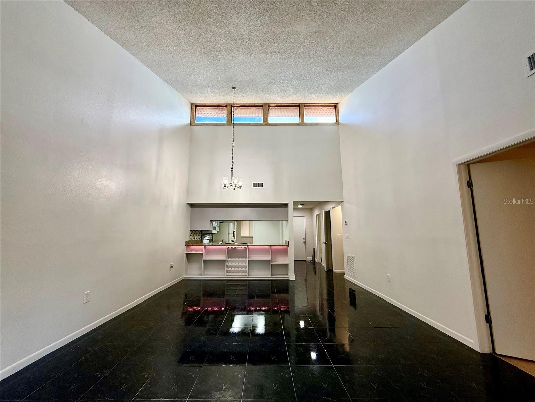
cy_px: 201
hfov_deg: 102.1
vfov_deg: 85.7
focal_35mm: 14
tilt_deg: +8.3
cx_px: 268
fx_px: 216
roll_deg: +0.0
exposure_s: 1/120
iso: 160
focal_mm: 2.22
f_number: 2.2
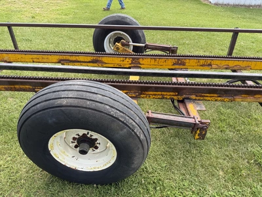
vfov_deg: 56.8
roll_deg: -1.6
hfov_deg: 71.6
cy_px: 98
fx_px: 182
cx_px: 131
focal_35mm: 24
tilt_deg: -32.5
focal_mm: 6.76
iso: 80
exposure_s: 1/491
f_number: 1.78
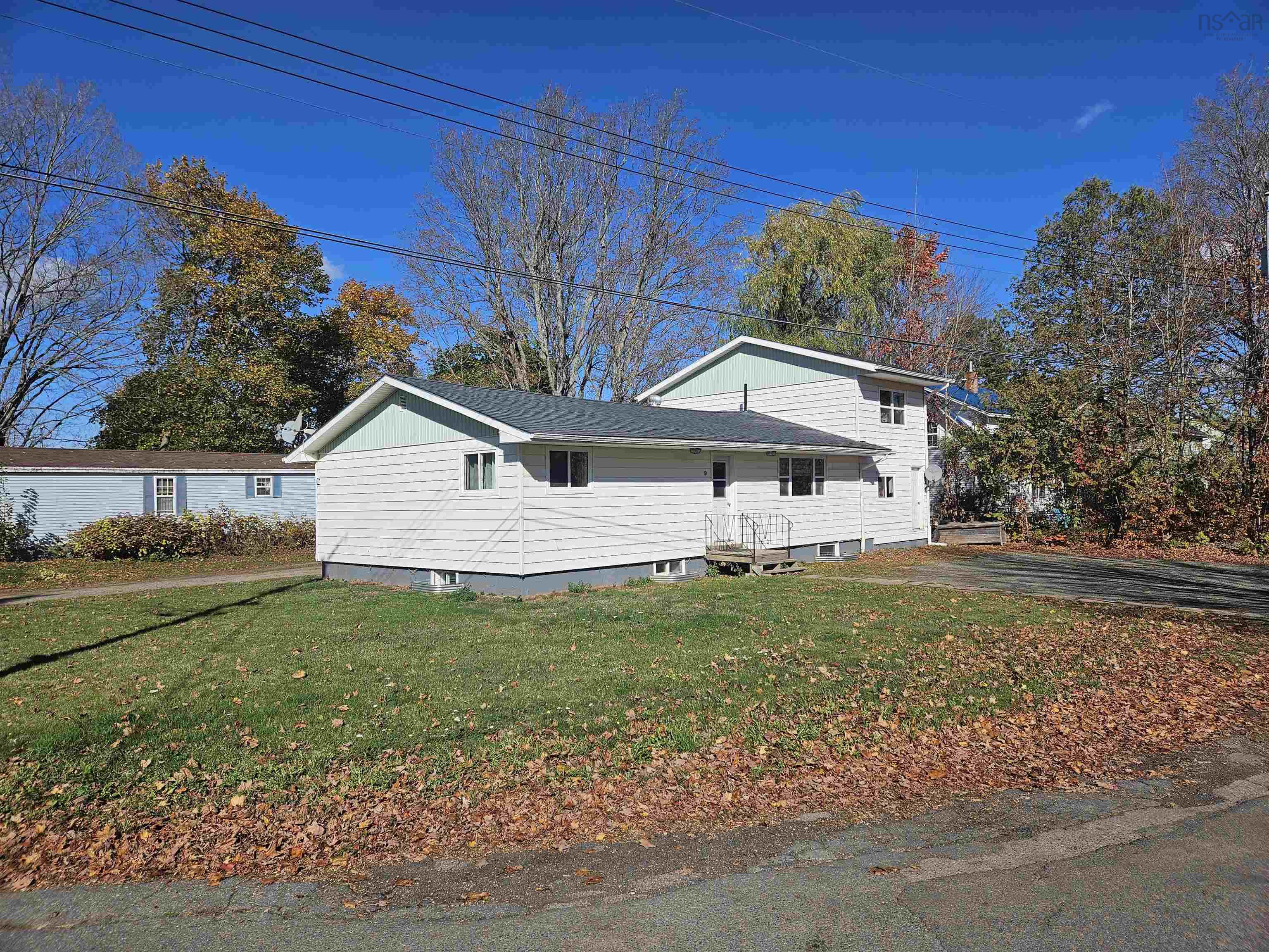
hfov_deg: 73.9
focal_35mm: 23
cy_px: 476
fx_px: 843
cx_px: 634
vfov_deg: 58.9
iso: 25
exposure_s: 1/3168
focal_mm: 5.4
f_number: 1.8
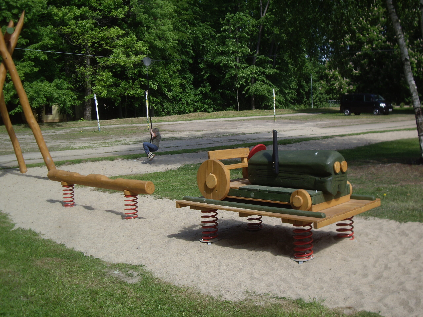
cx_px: 212
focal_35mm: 46
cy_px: 158
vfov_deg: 31.5
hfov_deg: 41.2
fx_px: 562
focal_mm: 9.6
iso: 50
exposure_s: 1/500
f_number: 3.1
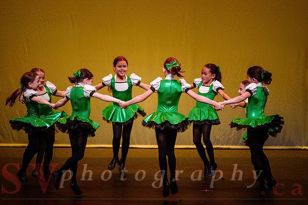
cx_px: 156
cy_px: 102
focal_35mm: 205
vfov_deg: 6.7
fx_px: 1754
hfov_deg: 10.0
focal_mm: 200
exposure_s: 1/500
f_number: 2.8
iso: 1250
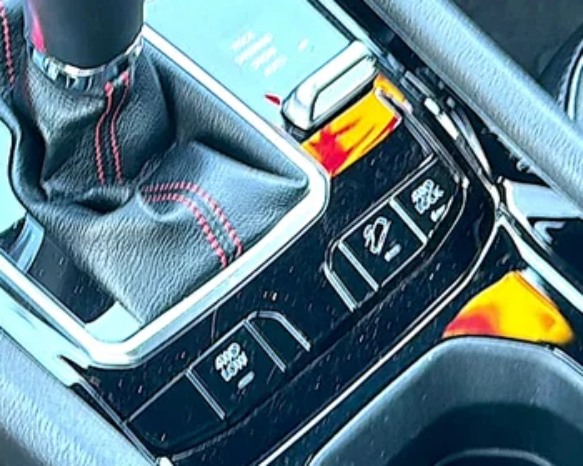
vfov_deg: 18.6
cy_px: 109
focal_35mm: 82
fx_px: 1415
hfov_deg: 23.0
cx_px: 140
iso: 64
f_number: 1.78
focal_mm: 6.86
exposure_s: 1/48
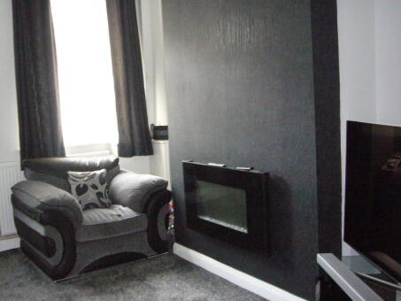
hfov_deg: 50.7
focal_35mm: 36
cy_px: 144
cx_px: 145
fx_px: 417
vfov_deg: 39.7
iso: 400
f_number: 2.8
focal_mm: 4.6
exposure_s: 1/30
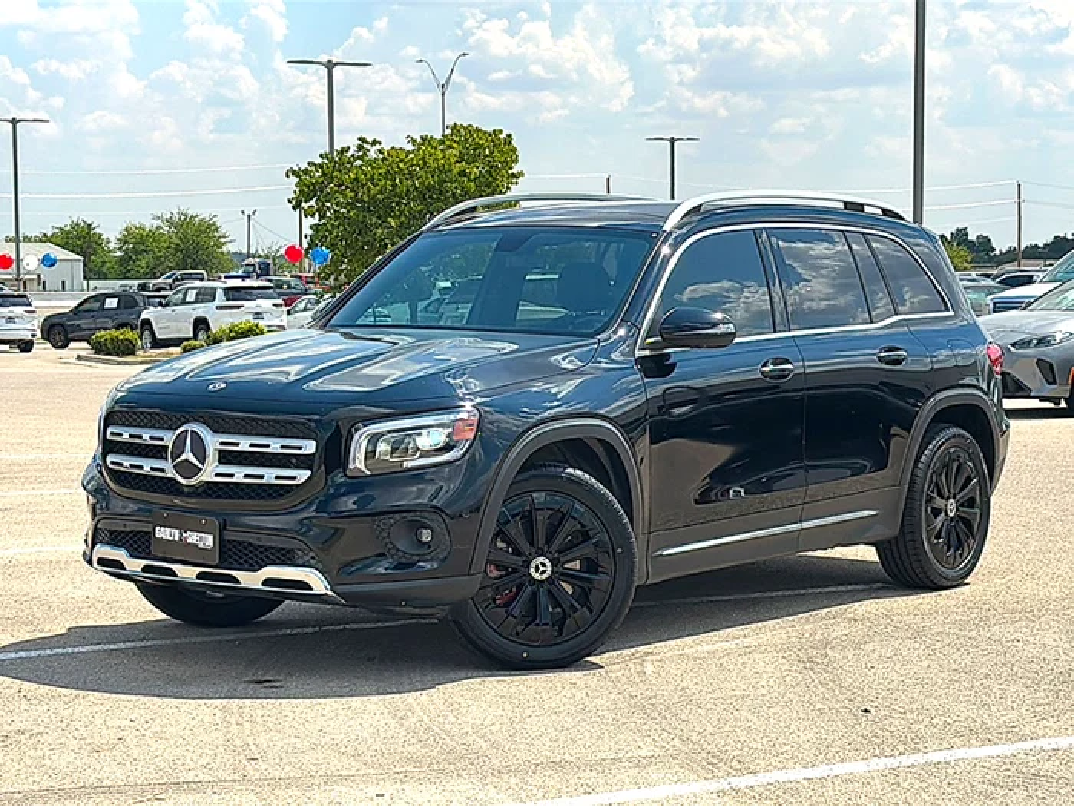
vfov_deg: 23.3
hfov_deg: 30.7
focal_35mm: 63
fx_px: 1955
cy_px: 403
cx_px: 537
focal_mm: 6.86
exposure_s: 1/5051
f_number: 1.78
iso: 80
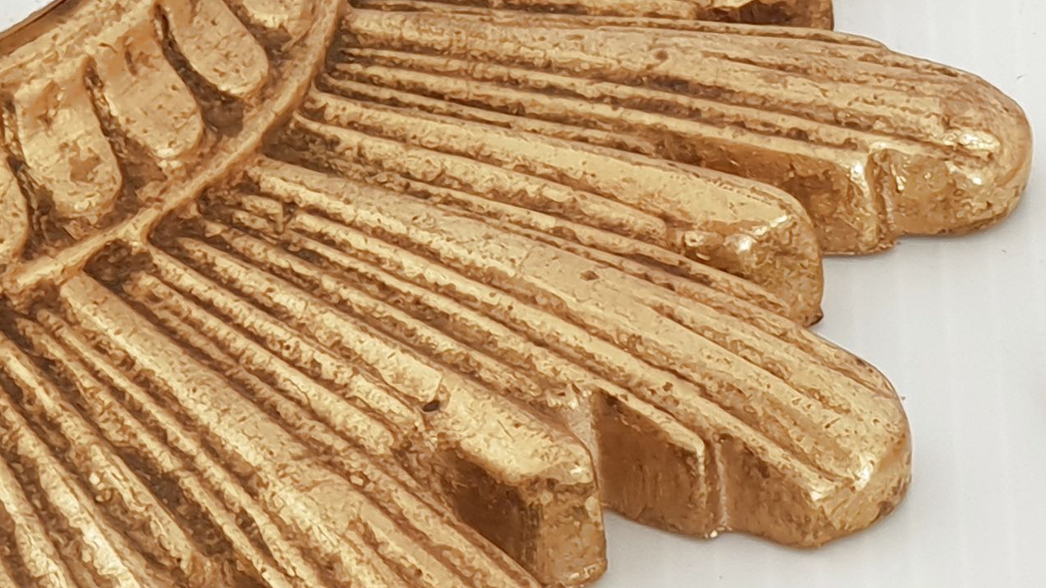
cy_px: 329
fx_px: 4993
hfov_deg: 11.9
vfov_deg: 6.7
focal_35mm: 180
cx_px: 810
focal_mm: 6
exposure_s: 1/33
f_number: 2.4
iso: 40
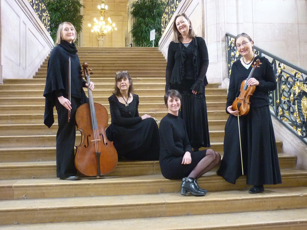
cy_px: 105
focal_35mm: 41
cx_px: 162
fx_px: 364
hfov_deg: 45.8
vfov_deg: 35.1
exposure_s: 1/15
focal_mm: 5.5
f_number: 2.8
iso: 400
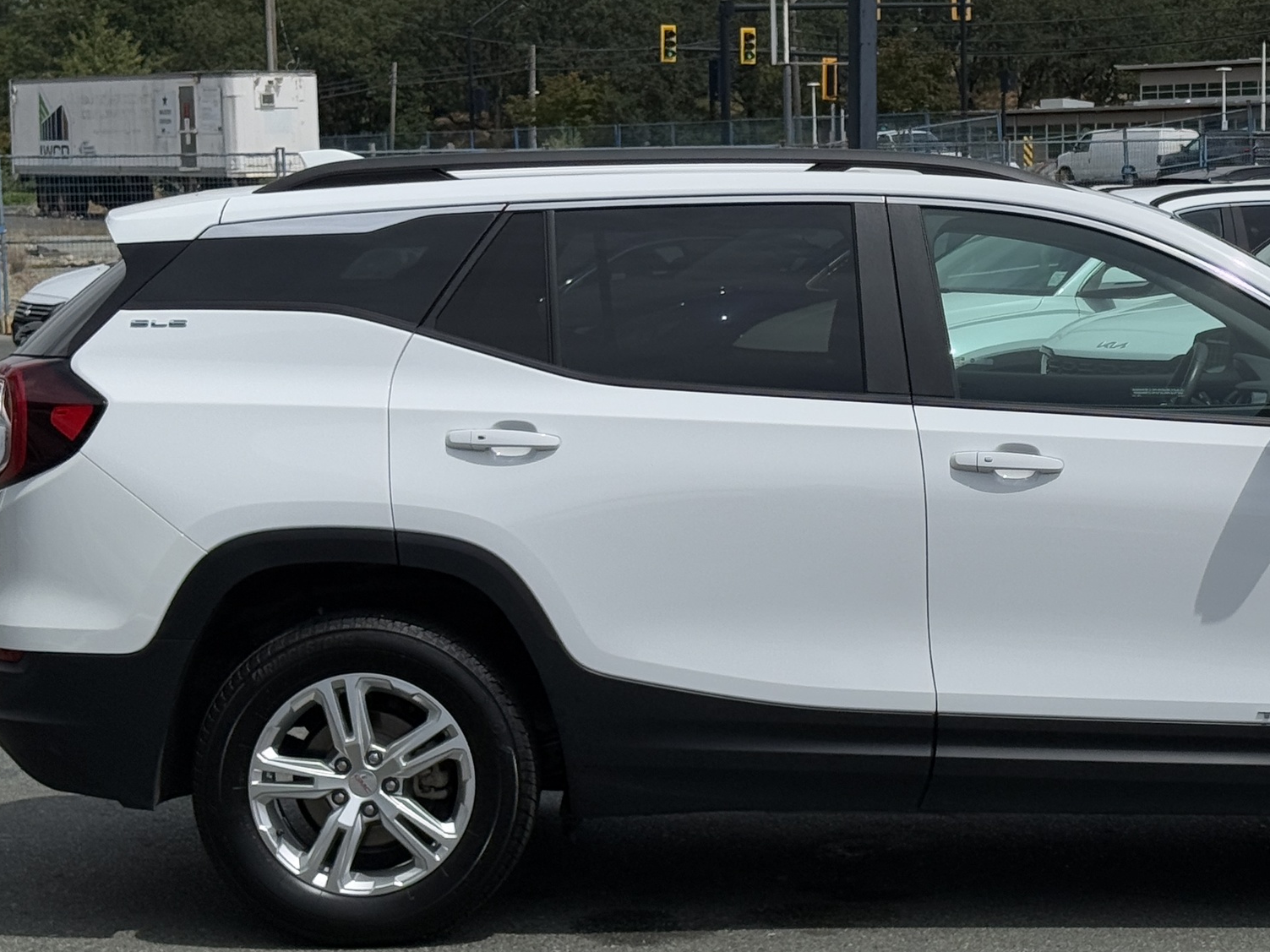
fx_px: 3375
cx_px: 976
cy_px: 471
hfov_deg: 21.1
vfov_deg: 16.1
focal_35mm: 92
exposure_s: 1/11364
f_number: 1.78
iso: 64
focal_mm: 6.76
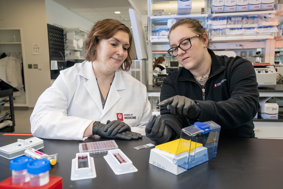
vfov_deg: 41.1
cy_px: 94
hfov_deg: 58.7
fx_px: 252
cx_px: 142
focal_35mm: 32
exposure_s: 1/125
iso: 640
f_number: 5.6
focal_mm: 32
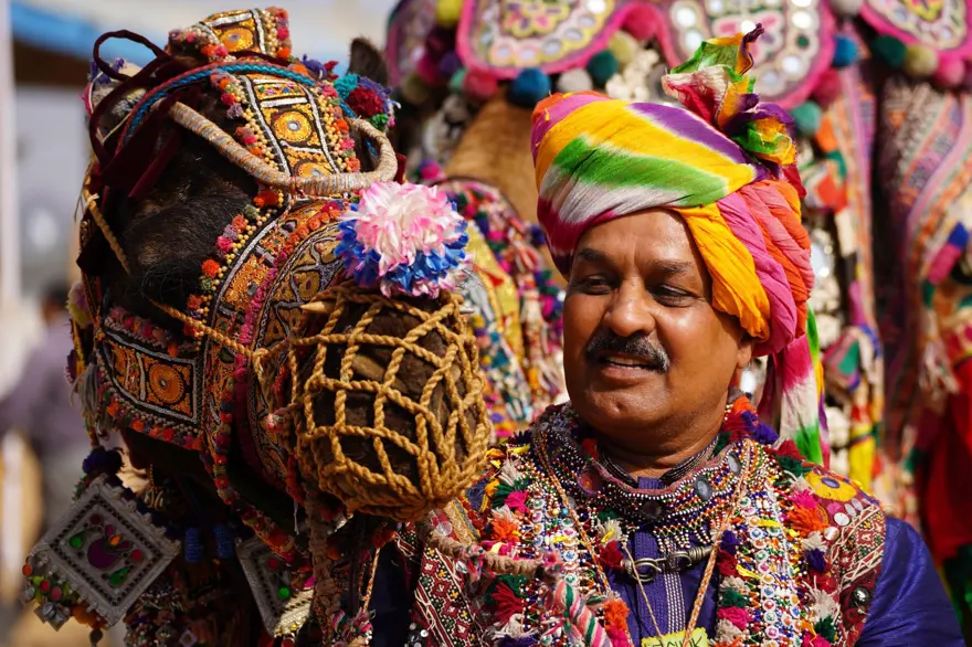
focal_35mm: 141
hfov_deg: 14.6
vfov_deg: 9.7
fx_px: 3805
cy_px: 324
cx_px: 486
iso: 200
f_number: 5
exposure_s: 1/1250
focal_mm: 141
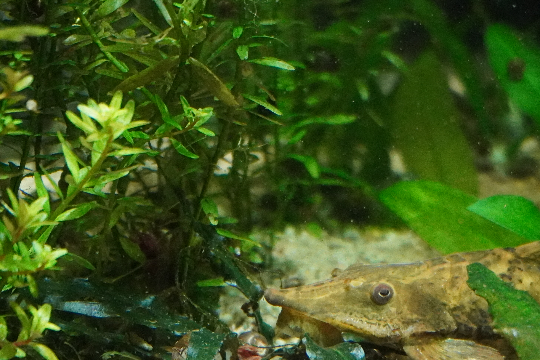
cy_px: 371
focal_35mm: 155
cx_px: 437
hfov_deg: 13.2
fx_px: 2325
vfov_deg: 8.8
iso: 6400
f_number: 5.6
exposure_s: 1/125
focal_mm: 50
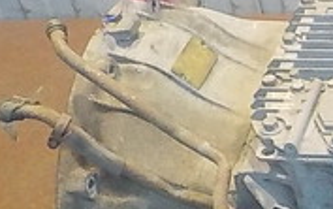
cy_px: 254
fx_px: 1045
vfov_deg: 11.2
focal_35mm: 115
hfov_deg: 15.9
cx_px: 566
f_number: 3.3
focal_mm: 4.1
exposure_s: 1/50
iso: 800
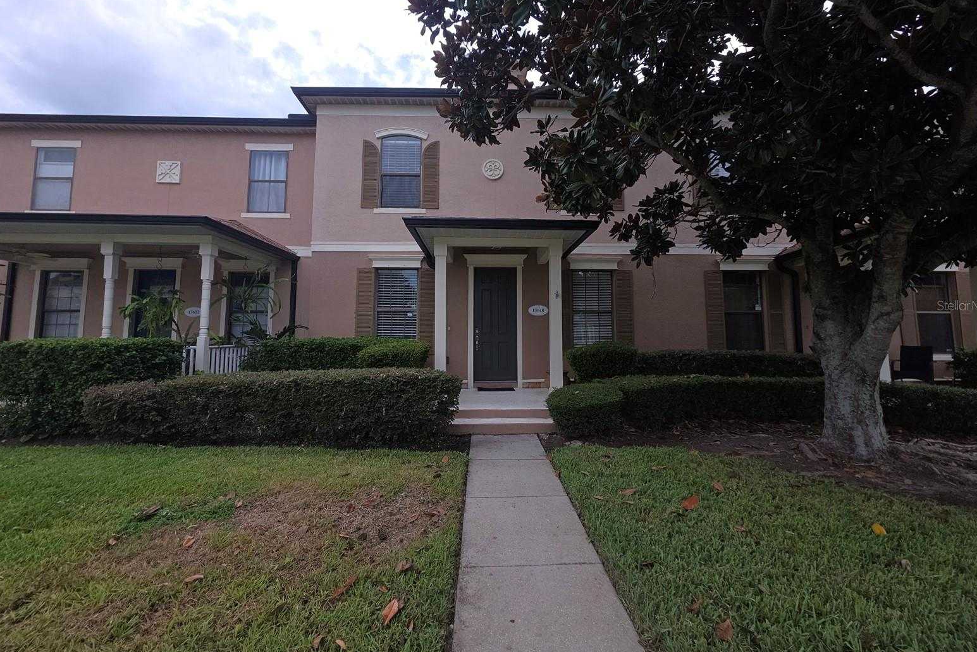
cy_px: 305
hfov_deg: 104.3
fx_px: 380
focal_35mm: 14
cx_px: 491
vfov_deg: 81.1
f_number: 1.9
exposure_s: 1/709
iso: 20
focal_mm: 2.2
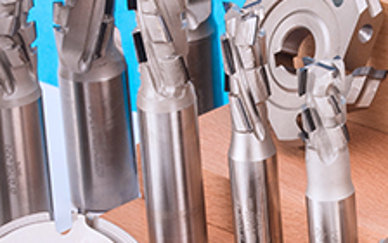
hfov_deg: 4.9
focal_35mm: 430
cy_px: 209
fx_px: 4547
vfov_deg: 3.1
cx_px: 279
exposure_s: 1/160
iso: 125
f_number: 25
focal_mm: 105
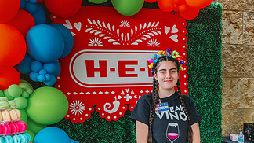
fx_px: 303
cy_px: 128
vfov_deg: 25.7
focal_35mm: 45
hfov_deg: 44.8
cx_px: 170
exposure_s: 1/250
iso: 1000
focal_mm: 24
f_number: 5.6
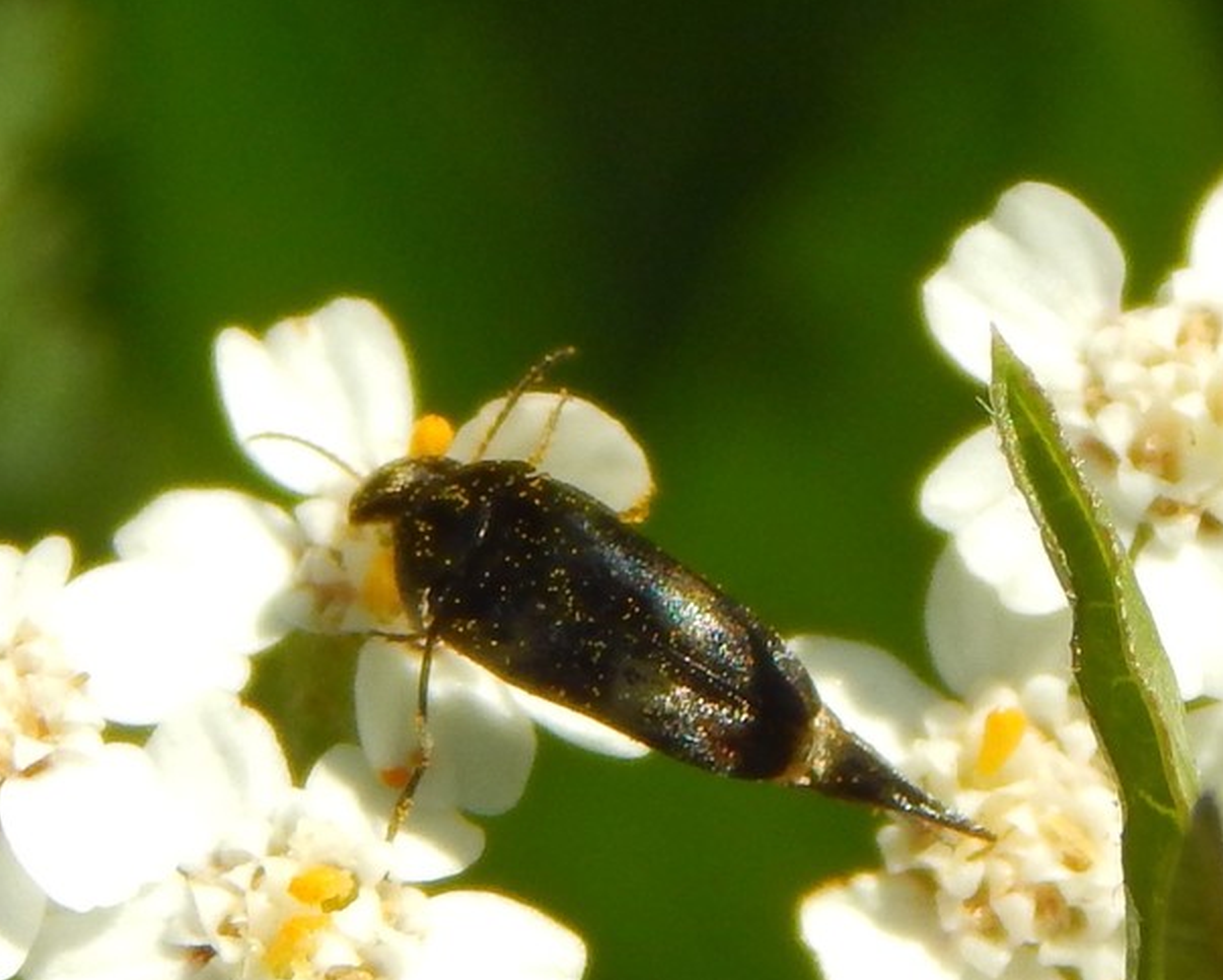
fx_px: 9090
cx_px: 637
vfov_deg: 6.2
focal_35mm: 251
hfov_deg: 7.7
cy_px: 572
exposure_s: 1/640
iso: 125
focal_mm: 32.8
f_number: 5.3
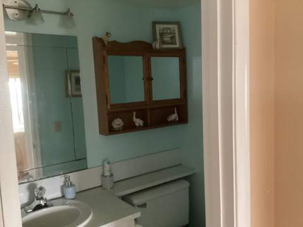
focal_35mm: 31
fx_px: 271
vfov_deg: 45.4
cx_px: 152
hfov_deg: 58.4
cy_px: 114
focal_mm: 3.3
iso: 800
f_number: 2.4
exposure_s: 1/30
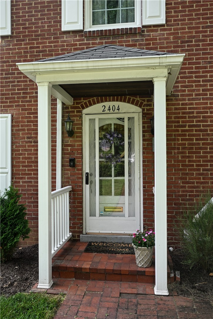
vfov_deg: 61.9
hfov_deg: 43.6
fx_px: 266
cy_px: 160
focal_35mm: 30
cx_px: 106
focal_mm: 20
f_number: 5.6
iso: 100
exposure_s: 1/125
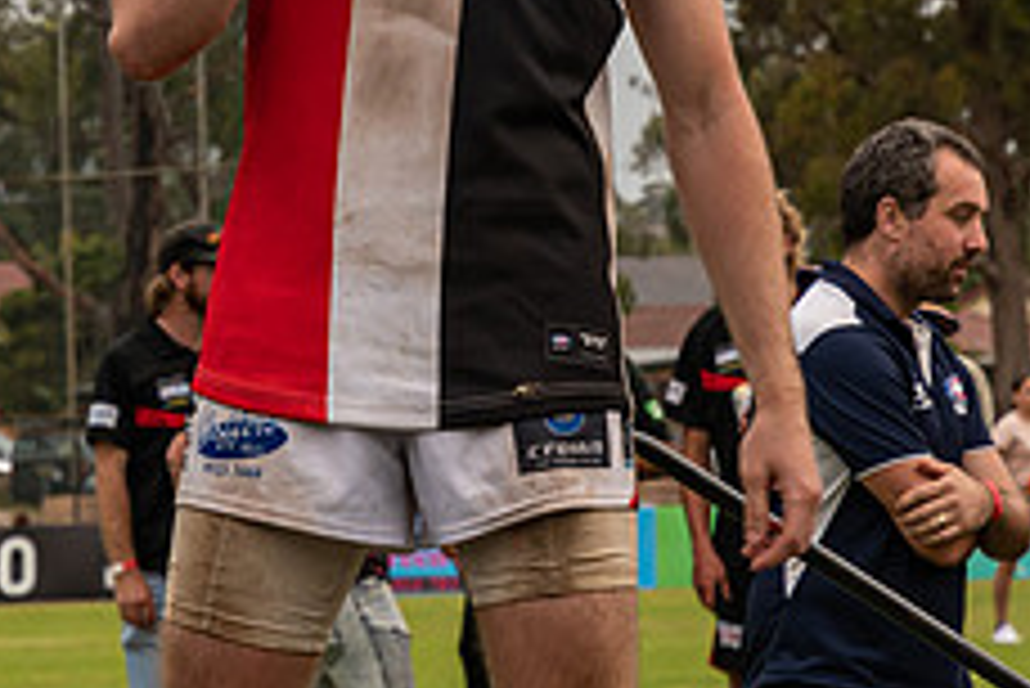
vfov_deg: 4.5
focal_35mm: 304
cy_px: -128
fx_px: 8703
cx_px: 198
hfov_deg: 6.8
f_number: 6.3
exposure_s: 1/400
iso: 400
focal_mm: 80
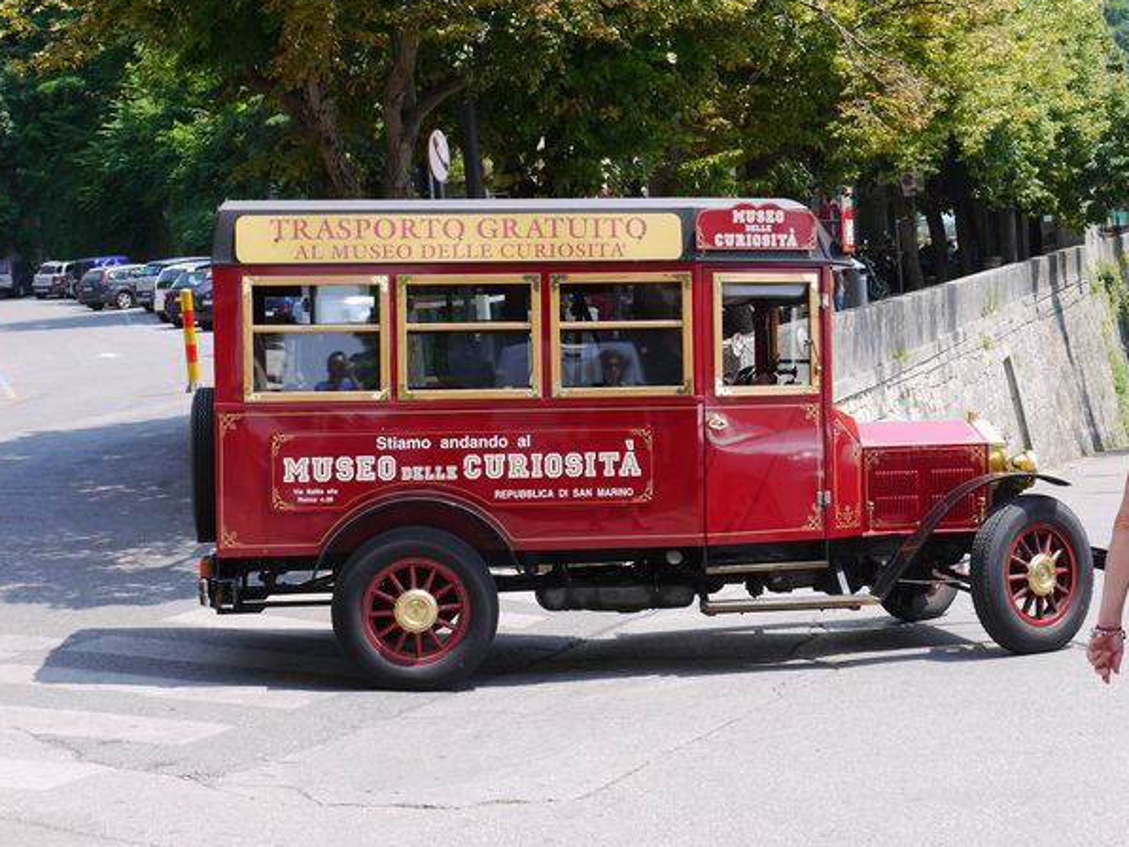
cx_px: 556
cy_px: 395
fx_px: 1957
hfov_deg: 32.2
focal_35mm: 60
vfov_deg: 24.4
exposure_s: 1/200
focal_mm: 28
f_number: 8
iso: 160
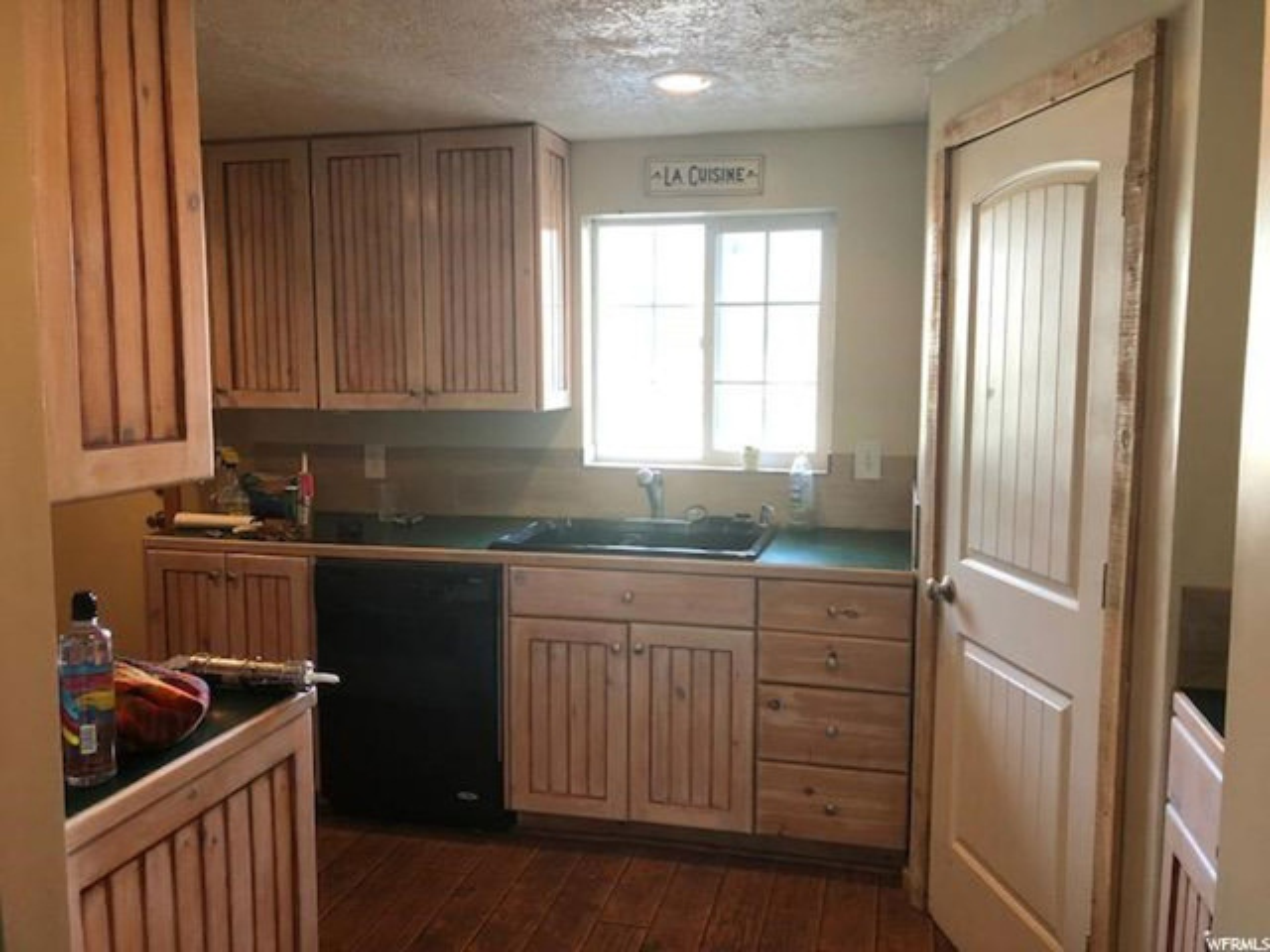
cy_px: 476
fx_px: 1027
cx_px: 635
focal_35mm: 28
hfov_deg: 63.4
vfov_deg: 49.7
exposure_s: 1/24
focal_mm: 4
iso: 40
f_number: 1.8
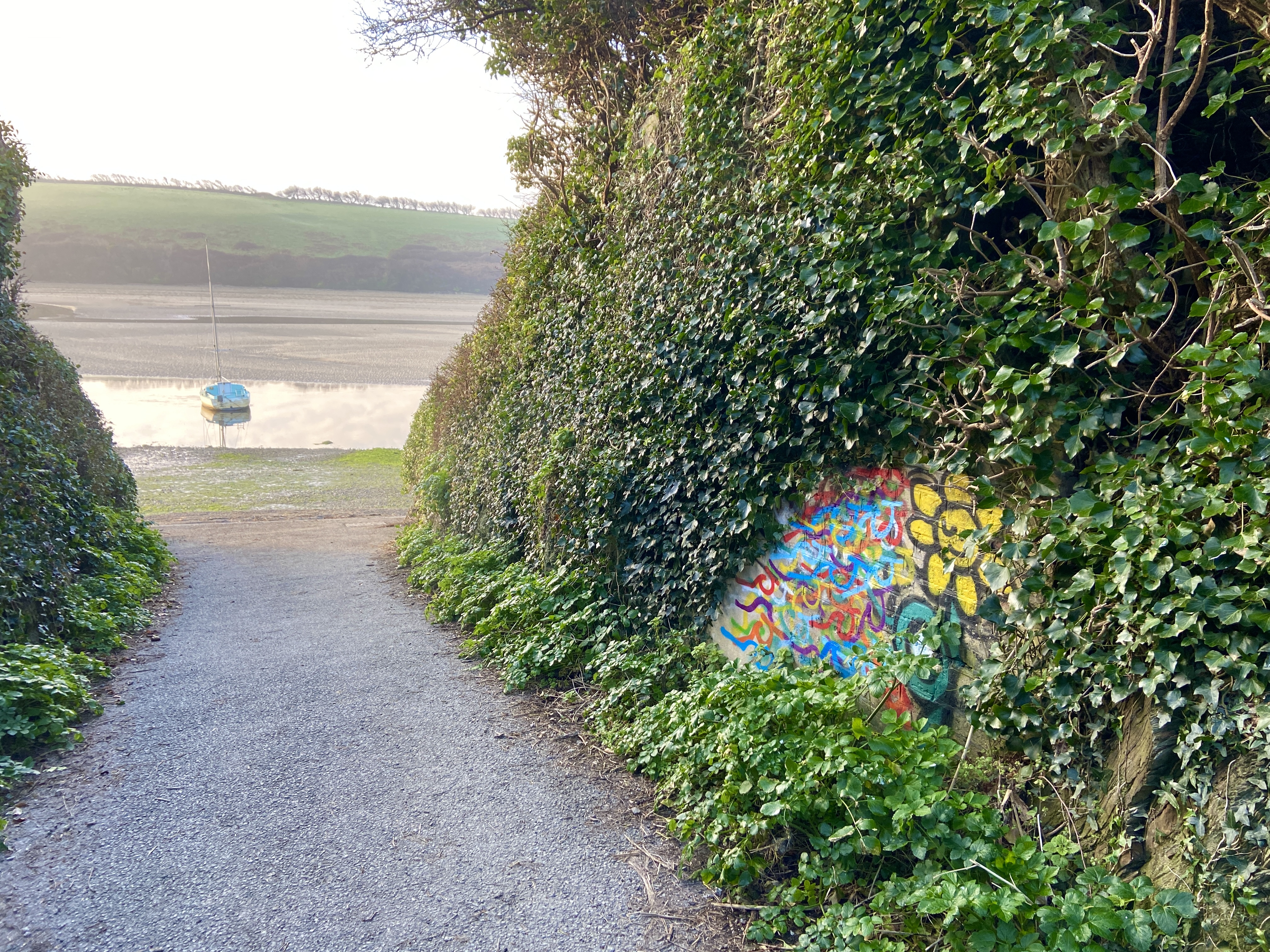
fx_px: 954
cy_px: 476
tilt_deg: -10.3
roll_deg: -0.7
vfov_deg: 53.1
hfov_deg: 67.3
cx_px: 635
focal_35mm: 26
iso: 50
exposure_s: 1/122
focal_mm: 4.25
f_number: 1.8
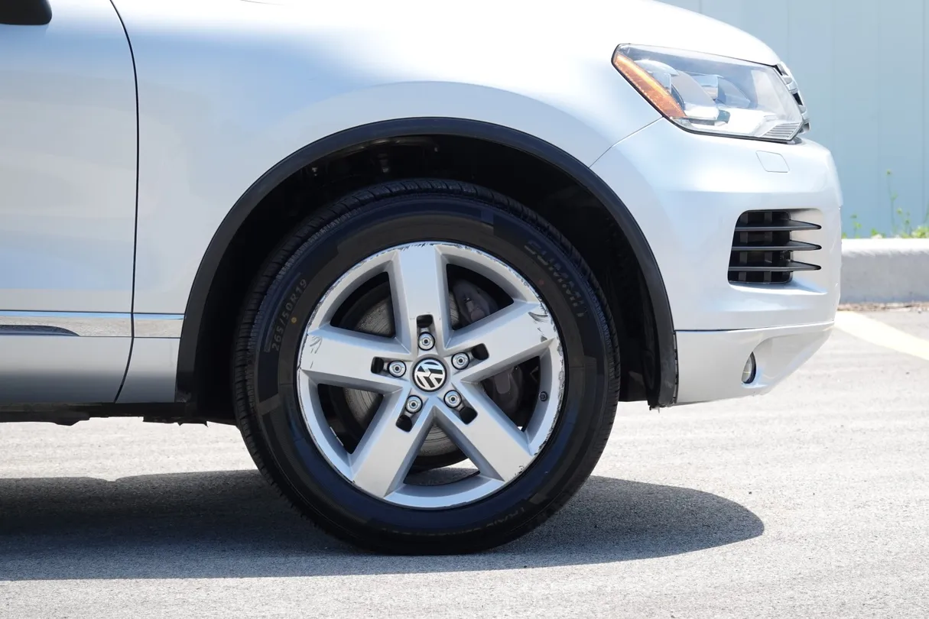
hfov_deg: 7.1
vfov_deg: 4.8
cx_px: 464
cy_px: 310
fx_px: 7457
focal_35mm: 289
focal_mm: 105.83
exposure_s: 1/250
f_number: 5
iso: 100
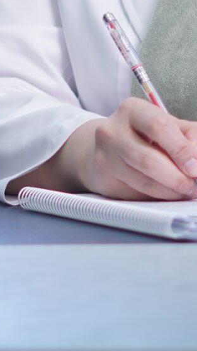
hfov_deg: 3.4
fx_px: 3355
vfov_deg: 6.0
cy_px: 38
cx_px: 226
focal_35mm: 361
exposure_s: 1/250
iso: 100
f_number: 1.8
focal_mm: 50
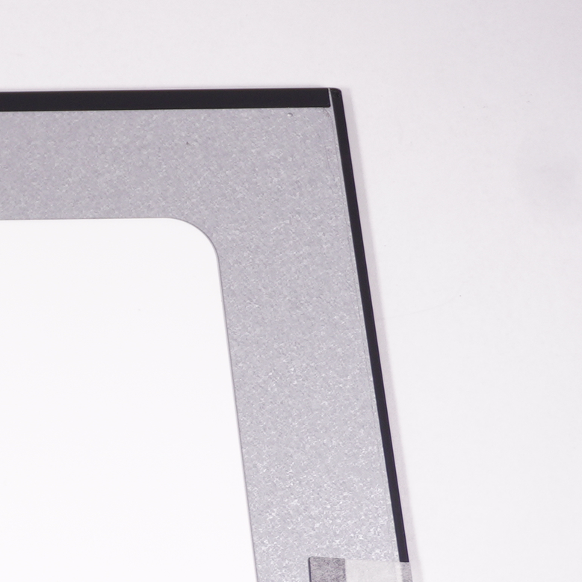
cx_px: -499
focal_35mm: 143
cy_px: 565
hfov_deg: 11.3
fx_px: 2713
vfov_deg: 12.1
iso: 320
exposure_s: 1/125
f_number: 5.6
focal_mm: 29
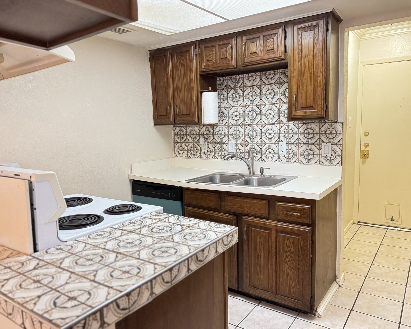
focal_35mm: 26
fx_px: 316
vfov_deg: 54.9
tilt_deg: -7.0
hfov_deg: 66.0
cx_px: 209
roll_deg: +1.6
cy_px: 164
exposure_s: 1/60
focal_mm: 6.76
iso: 800
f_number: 1.78
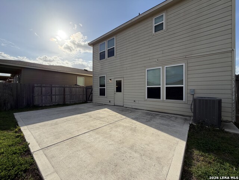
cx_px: 120
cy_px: 90
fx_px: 97
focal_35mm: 14
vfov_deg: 85.7
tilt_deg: +0.2
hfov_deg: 102.1
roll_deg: -0.3
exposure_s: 1/1745
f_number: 2.2
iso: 25
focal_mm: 2.22
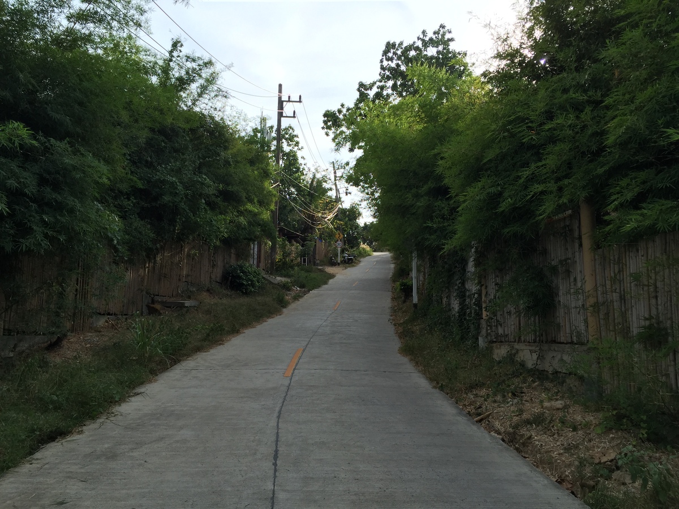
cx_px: 340
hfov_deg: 61.7
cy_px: 254
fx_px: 569
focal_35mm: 29
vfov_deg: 48.2
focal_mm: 4.15
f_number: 2.2
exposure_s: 1/1163
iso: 32
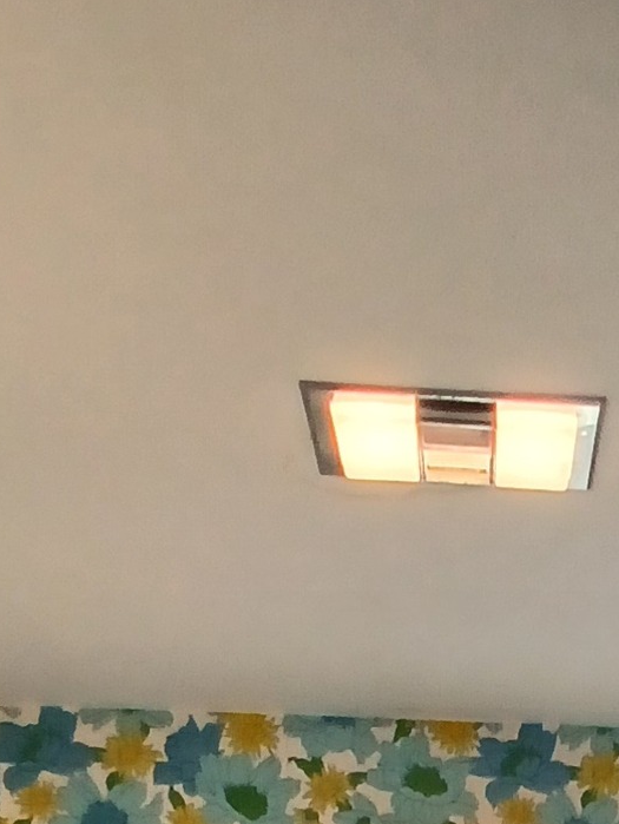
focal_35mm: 56
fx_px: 1334
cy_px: 1275
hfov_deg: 23.8
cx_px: 742
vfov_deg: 25.0
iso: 160
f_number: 2.2
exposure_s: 1/30
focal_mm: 1.4
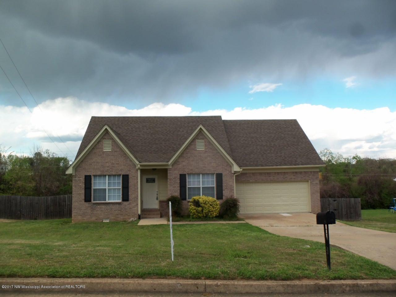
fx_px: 332
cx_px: 198
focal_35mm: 29
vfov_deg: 48.2
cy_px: 148
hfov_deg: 61.7
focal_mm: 5.2
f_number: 3.4
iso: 80
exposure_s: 1/320
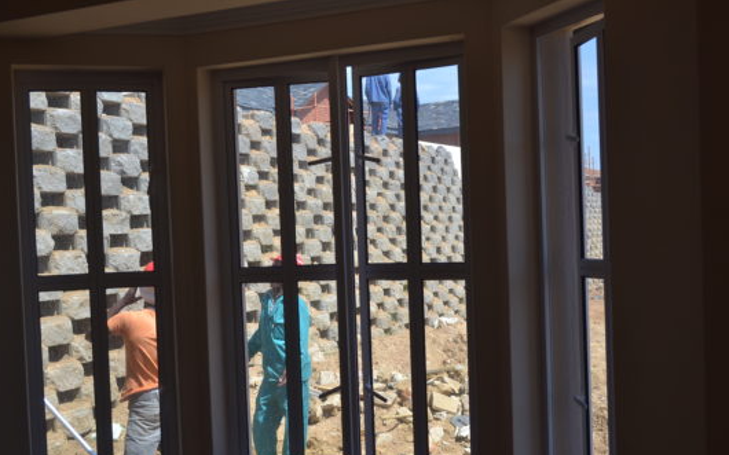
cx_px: 355
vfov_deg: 28.5
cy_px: 274
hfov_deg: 44.4
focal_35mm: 45
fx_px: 894
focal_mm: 26
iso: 100
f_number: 6.3
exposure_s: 1/160
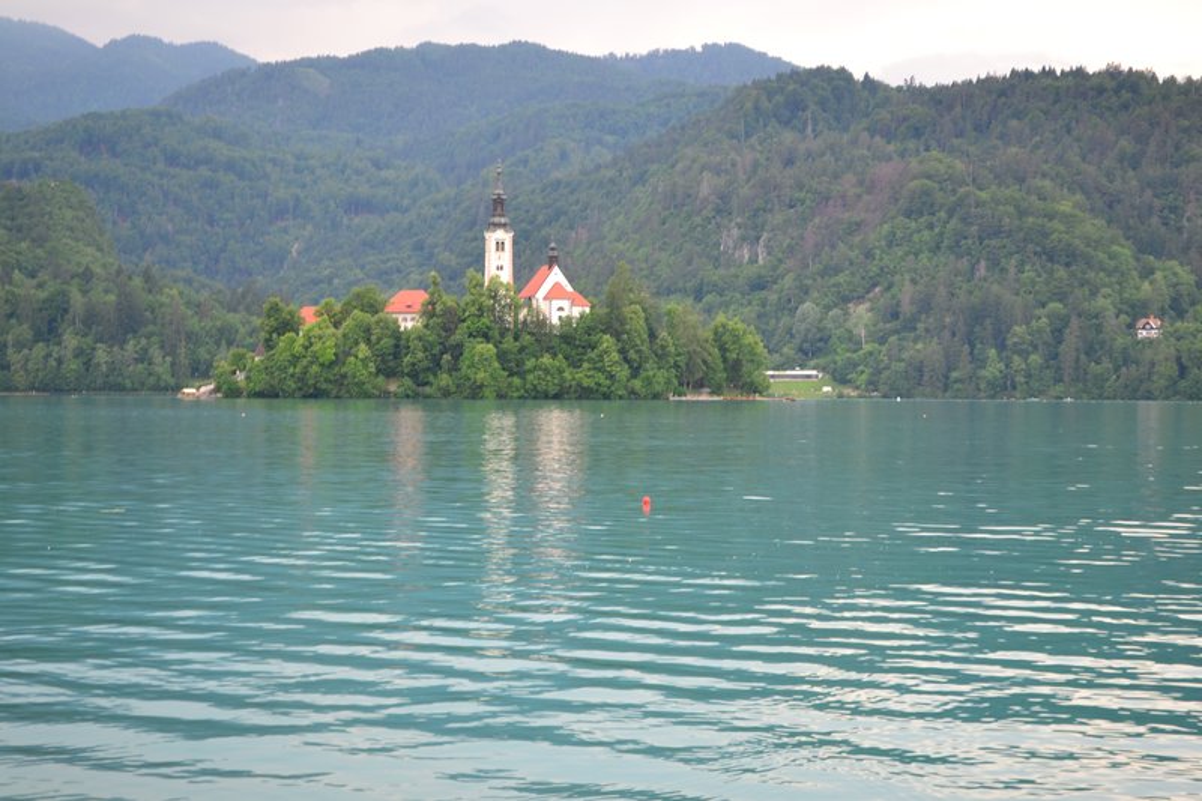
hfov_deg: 28.1
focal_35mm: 72
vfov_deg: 18.9
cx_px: 601
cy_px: 400
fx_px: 2403
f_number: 5.6
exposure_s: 1/60
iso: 200
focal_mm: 48
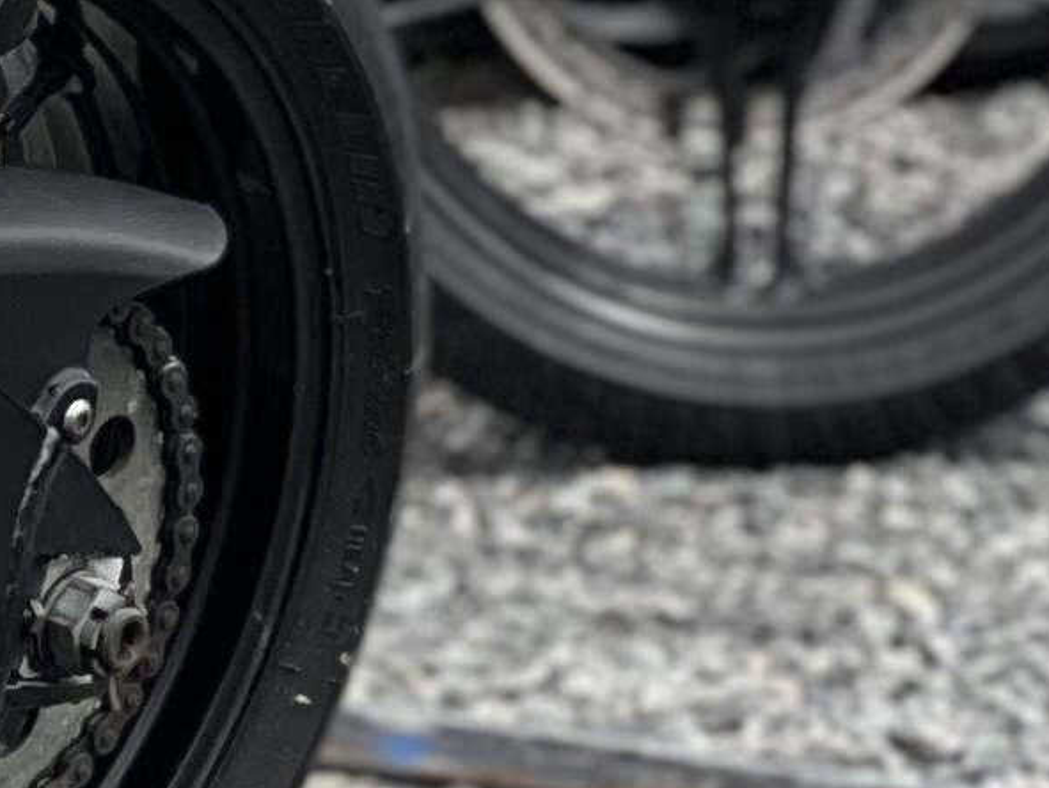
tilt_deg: -8.5
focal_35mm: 525
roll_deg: +2.4
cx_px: -1823
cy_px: 211
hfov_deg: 3.7
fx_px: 15919
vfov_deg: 2.8
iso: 32
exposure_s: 1/334
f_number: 2.8
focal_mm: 9
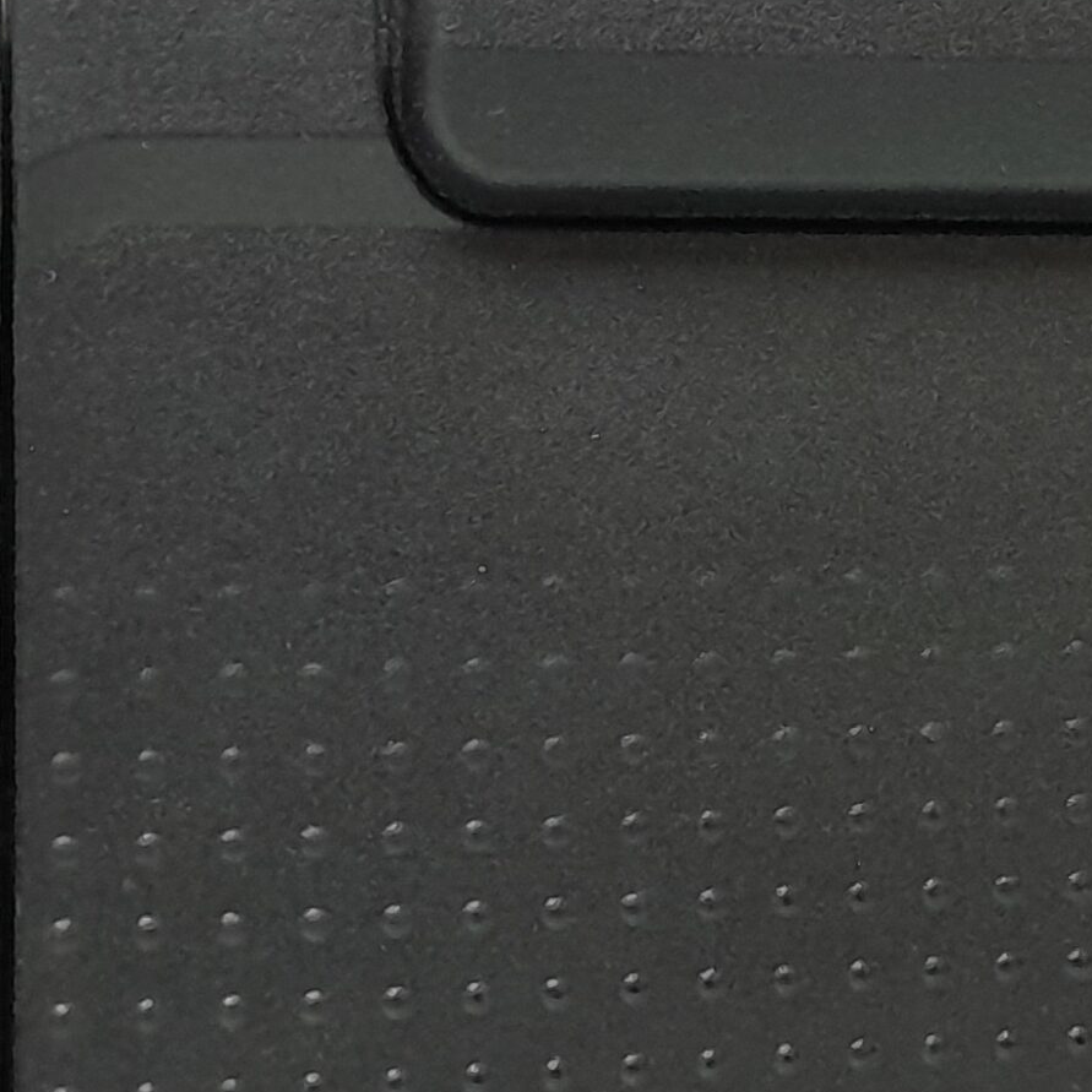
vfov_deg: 26.0
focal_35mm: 66
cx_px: 882
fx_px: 2356
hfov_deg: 25.6
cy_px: 727
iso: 640
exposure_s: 1/125
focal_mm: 3.98
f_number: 1.8
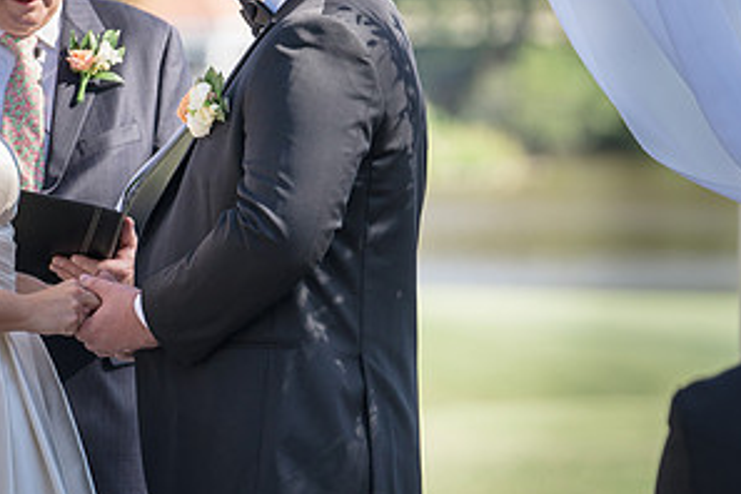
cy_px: 81
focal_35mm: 401
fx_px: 8253
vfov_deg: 3.4
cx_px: 100
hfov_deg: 5.1
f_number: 4
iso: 100
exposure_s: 1/500
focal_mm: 200
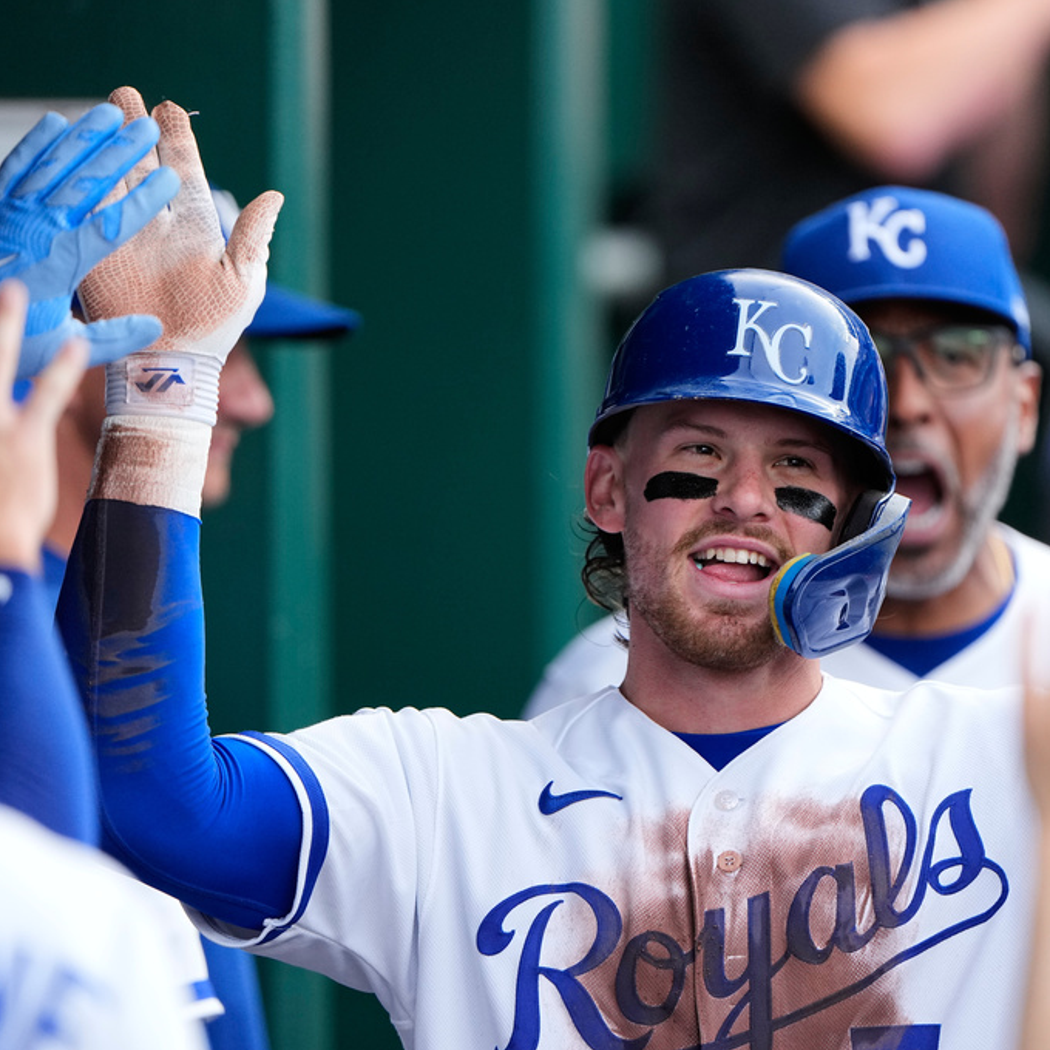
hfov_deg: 2.3
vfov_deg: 2.3
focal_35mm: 768
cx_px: 661
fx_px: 26356
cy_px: 525
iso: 1600
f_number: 4
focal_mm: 600
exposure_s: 1/1000
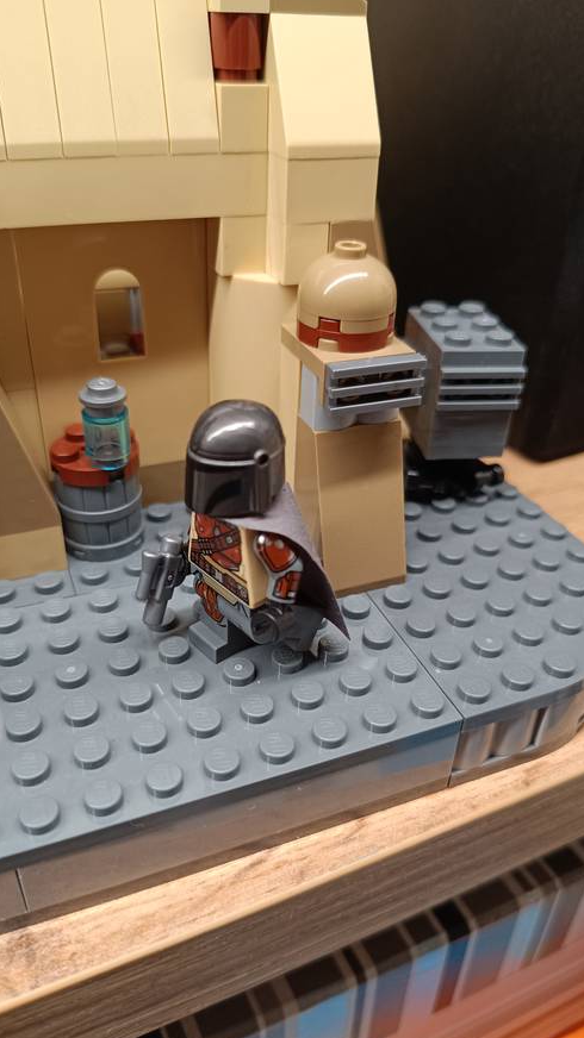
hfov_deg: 42.9
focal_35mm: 27
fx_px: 744
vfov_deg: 69.9
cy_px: 534
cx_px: 284
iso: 602
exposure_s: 1/50.1
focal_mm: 5.59
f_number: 1.88
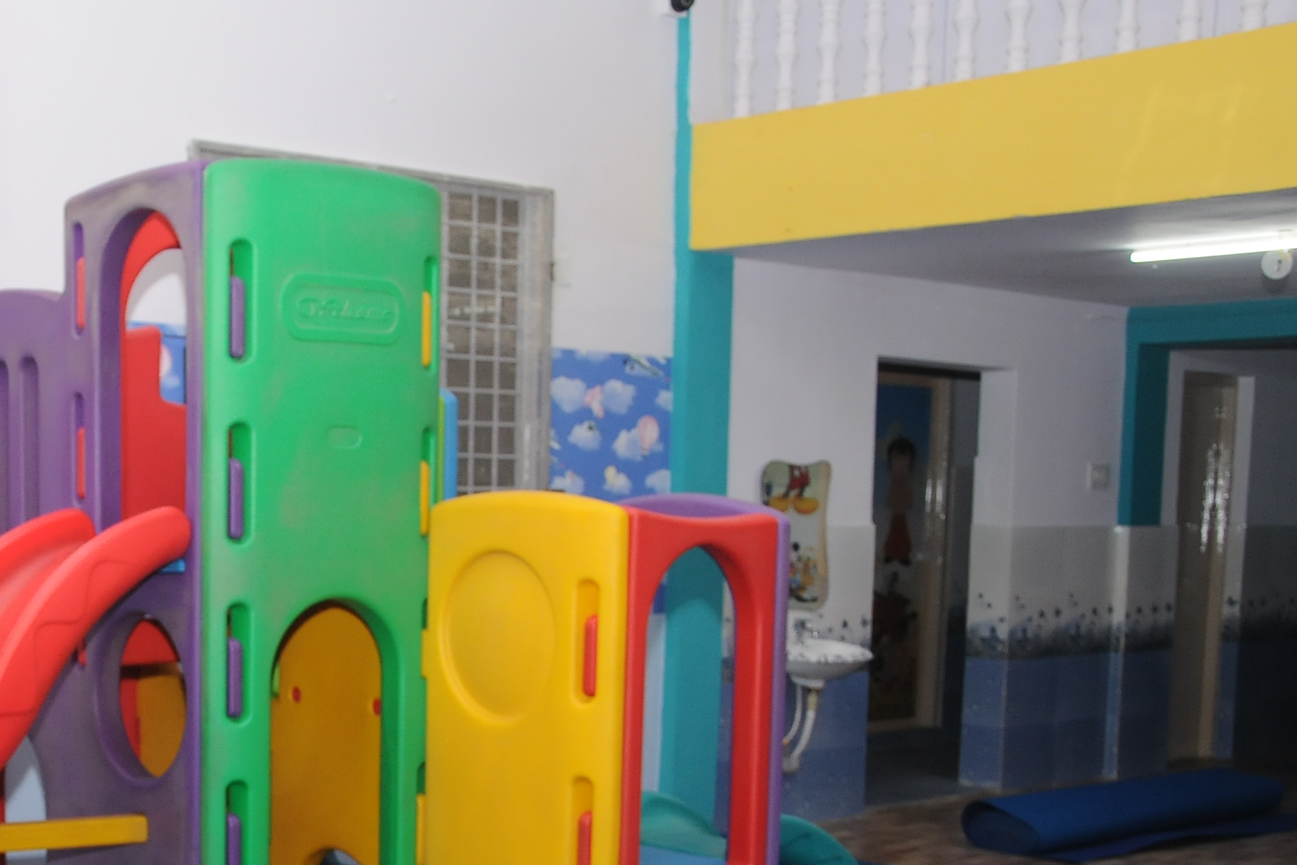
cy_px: 707
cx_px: 197
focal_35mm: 57
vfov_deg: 23.4
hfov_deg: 33.7
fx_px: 2050
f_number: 3.8
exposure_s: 1/100
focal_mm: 21
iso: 800
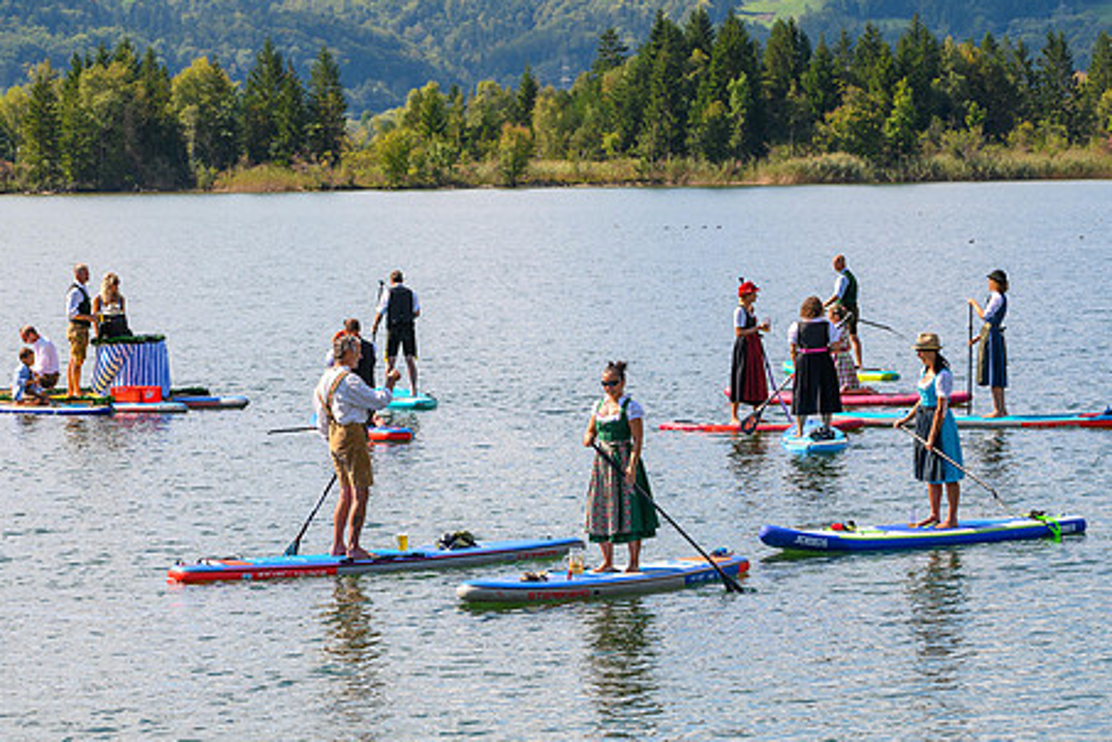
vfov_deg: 8.5
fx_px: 4973
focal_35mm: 161
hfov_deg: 12.8
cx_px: 466
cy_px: 385
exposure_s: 1/250
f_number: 8
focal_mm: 116
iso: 200
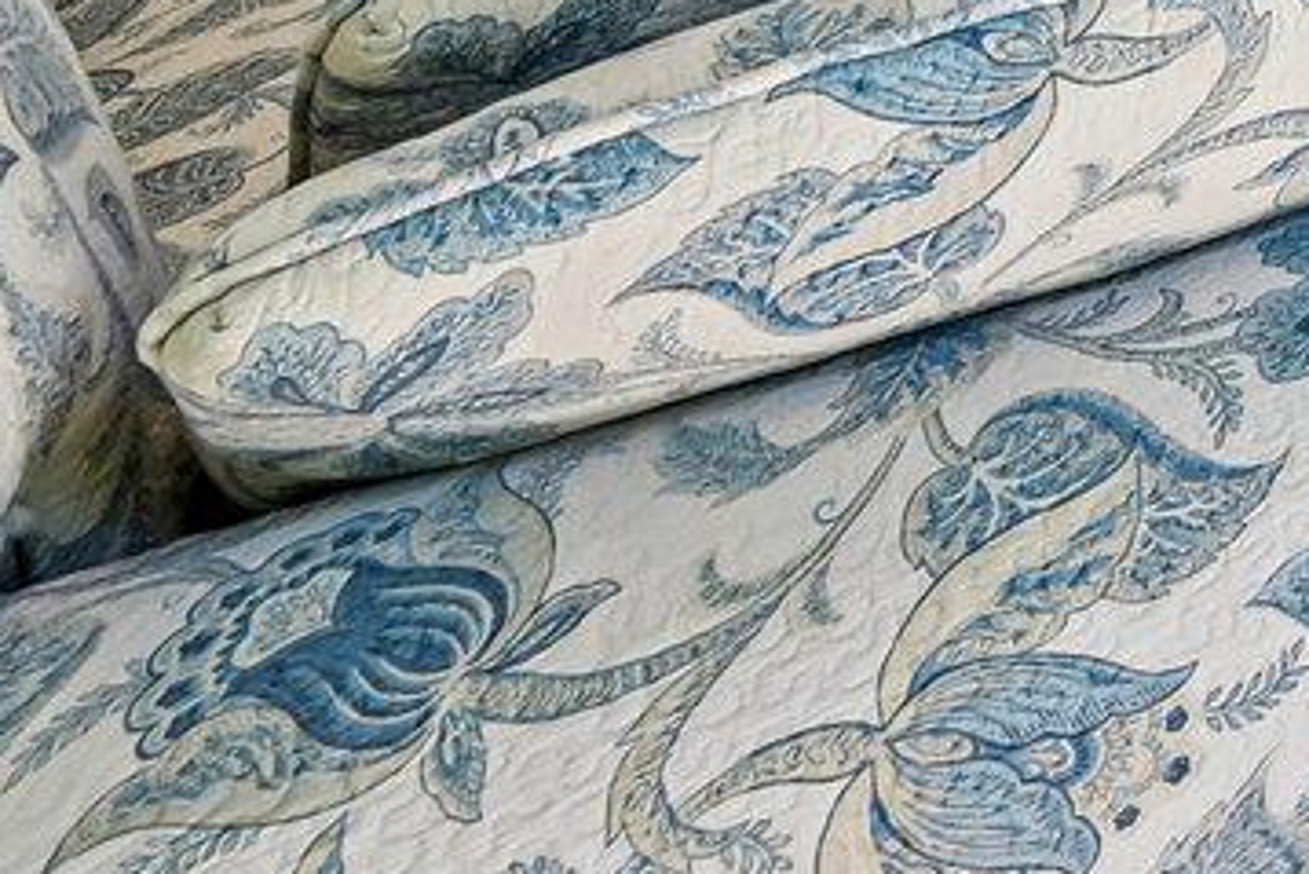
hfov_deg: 17.2
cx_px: 2724
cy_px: -1388
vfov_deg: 12.4
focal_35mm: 80
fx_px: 2910
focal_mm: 14
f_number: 8
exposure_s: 1/15
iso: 125
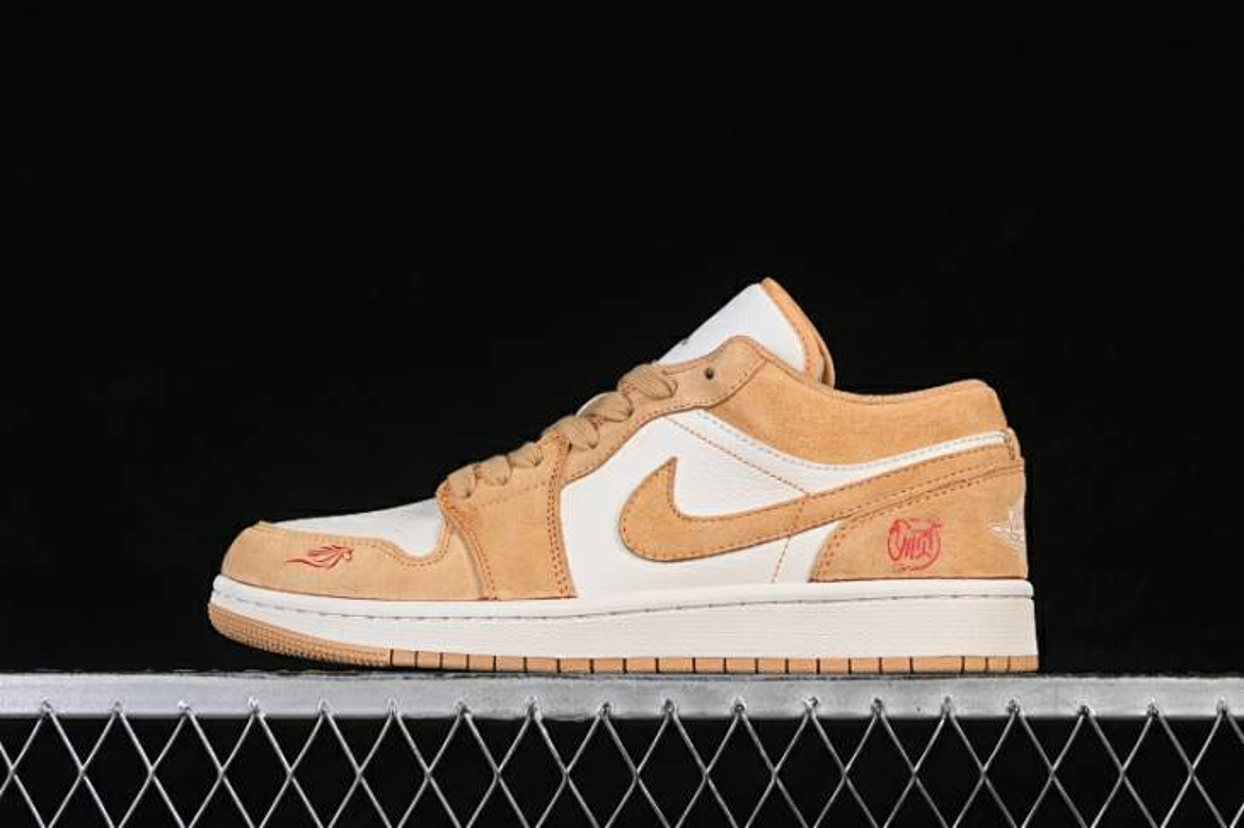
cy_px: 414
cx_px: 622
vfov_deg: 18.2
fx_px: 2590
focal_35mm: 75
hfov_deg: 27.0
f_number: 8
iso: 160
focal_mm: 50
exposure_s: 1/80
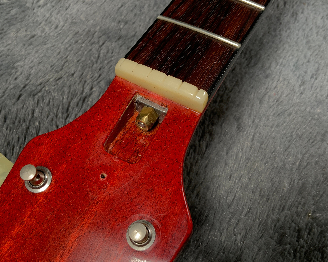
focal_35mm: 36
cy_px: 130
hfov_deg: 50.3
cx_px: 163
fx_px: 349
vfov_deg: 41.1
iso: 32
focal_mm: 3
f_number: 1.8
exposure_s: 1/104
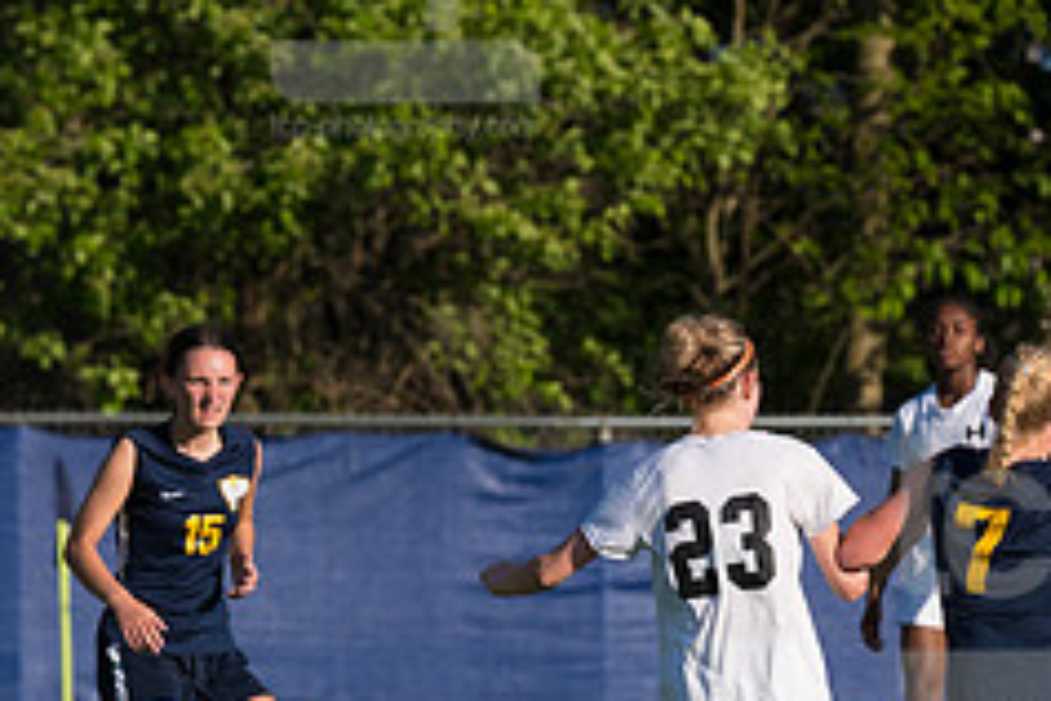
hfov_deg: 2.8
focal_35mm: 735
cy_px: 595
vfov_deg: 1.9
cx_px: 1033
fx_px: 21456
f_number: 5.6
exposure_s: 1/1600
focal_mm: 200
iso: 250
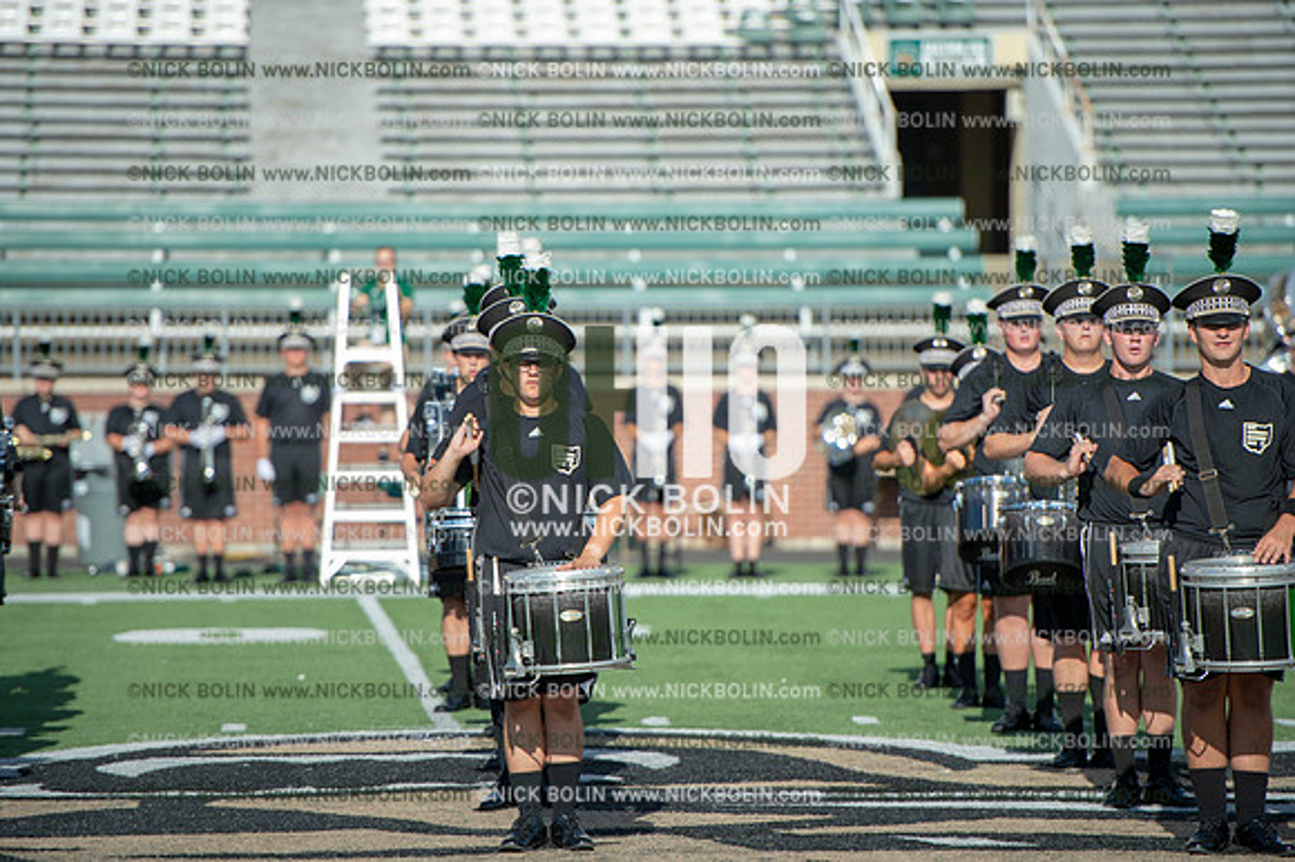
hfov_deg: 10.3
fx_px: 7190
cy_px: 431
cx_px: 648
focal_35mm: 200
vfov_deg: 6.9
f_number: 2.8
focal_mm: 200
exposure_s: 1/2000
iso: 160
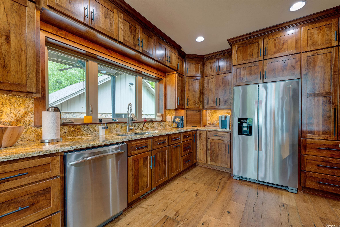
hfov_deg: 104.3
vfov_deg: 81.2
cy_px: 114
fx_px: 132
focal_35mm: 14
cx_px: 170
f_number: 5.6
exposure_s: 1/1.25
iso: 100
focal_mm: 14
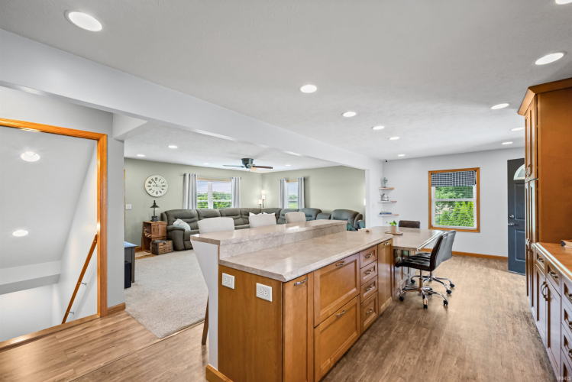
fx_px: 223
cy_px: 191
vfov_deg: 81.3
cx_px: 286
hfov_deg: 104.2
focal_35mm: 14
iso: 2000
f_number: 6.3
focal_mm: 14
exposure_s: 1/25
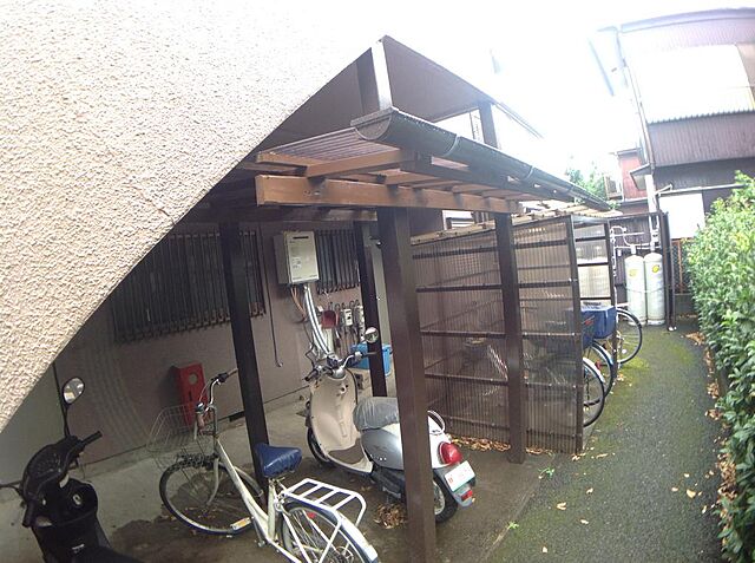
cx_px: 378
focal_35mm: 35
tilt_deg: -3.4
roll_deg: +5.4
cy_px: 282
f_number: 2.4
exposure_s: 1/40
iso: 64
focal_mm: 4.28
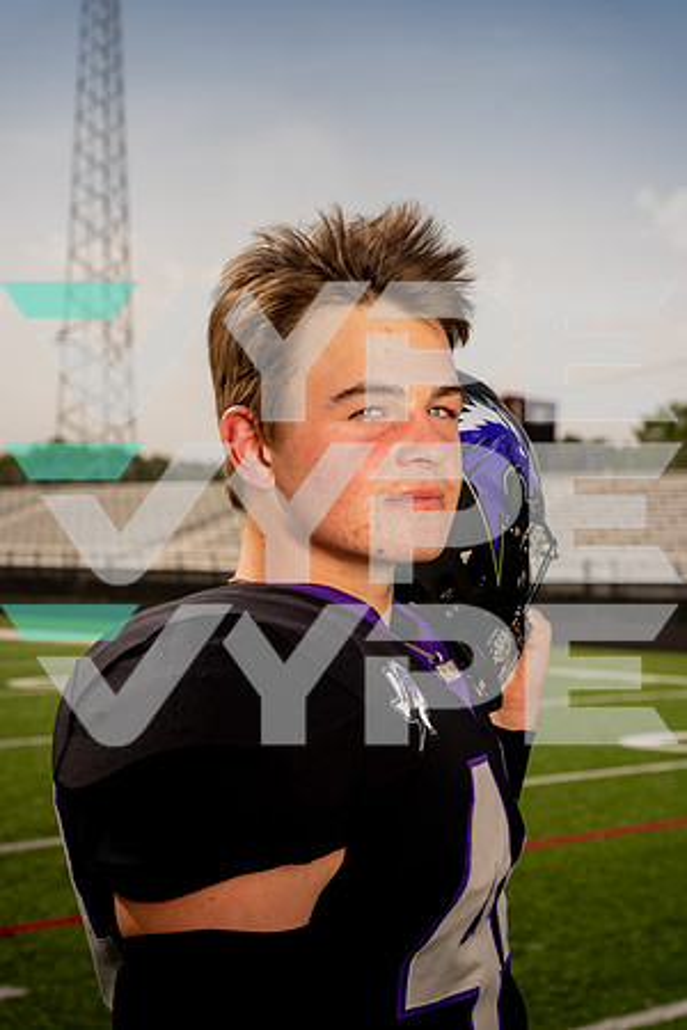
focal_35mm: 70
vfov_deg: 28.8
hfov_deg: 19.5
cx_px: 344
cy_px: 515
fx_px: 2004
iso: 50
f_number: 8
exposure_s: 1/250
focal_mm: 70
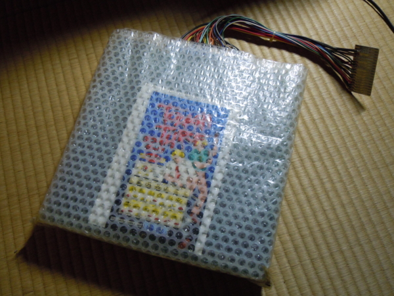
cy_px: 148
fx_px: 341
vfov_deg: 46.8
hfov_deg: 60.0
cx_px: 197
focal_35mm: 30
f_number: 3.5
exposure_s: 1/20
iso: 400
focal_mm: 5.4
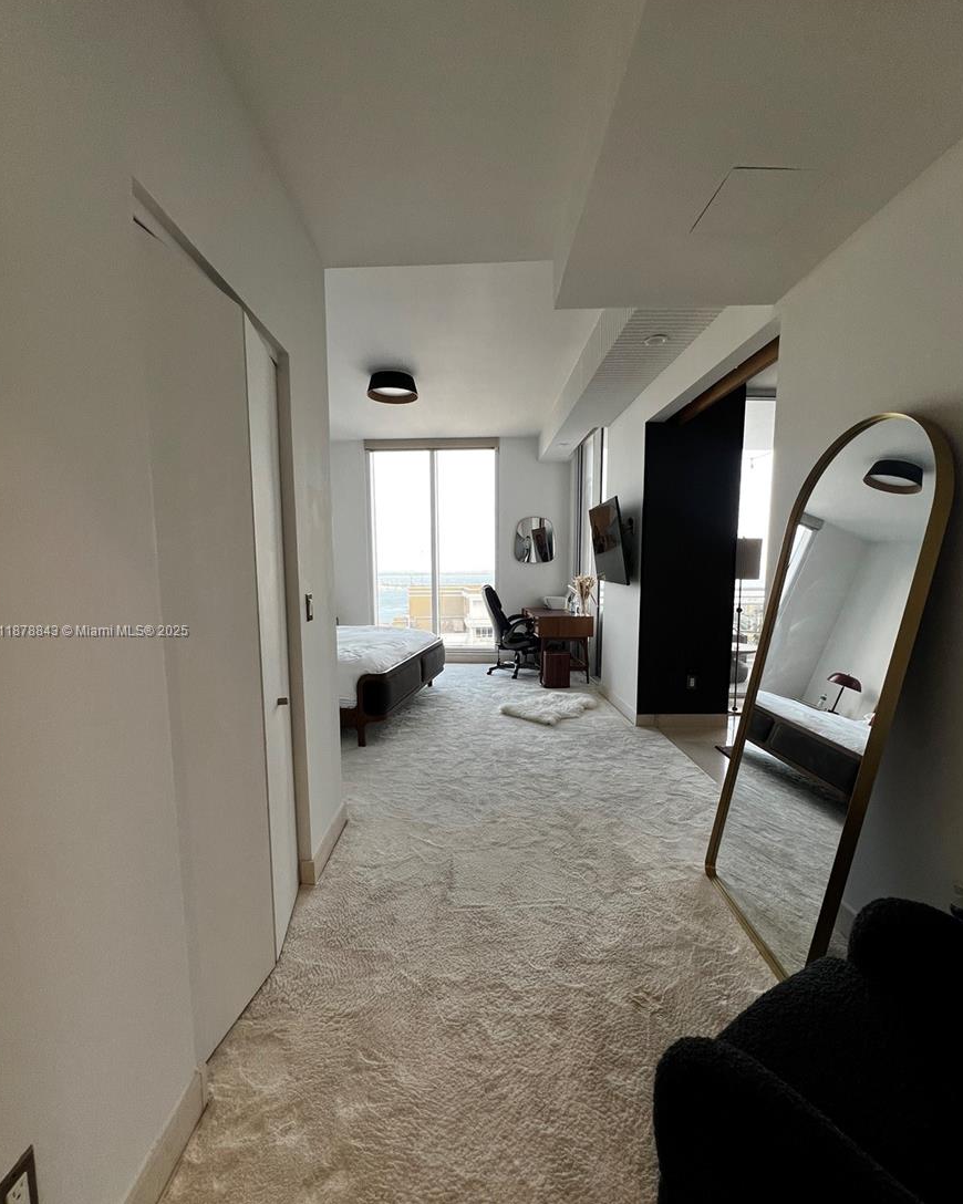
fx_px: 499
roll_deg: +0.2
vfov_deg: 100.6
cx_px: 484
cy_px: 632
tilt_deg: -6.4
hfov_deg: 88.0
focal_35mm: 14
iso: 80
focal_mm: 1.57
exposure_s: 1/120
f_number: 1.8
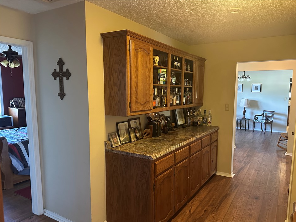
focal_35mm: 26
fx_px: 222
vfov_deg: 53.0
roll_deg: -0.9
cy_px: 120
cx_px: 158
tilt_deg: -5.7
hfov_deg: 67.2
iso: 800
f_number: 1.78
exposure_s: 1/40
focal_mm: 6.86
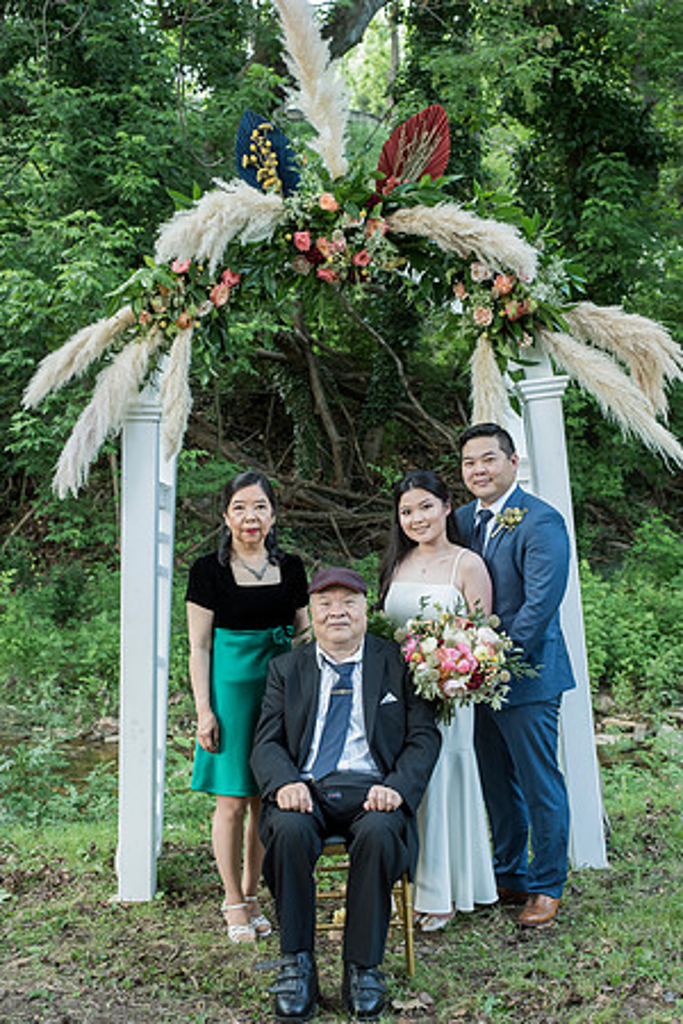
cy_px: 512
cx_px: 342
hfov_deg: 27.0
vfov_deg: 39.6
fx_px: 1423
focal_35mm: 50
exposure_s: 1/100
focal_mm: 50
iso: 1250
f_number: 5.6
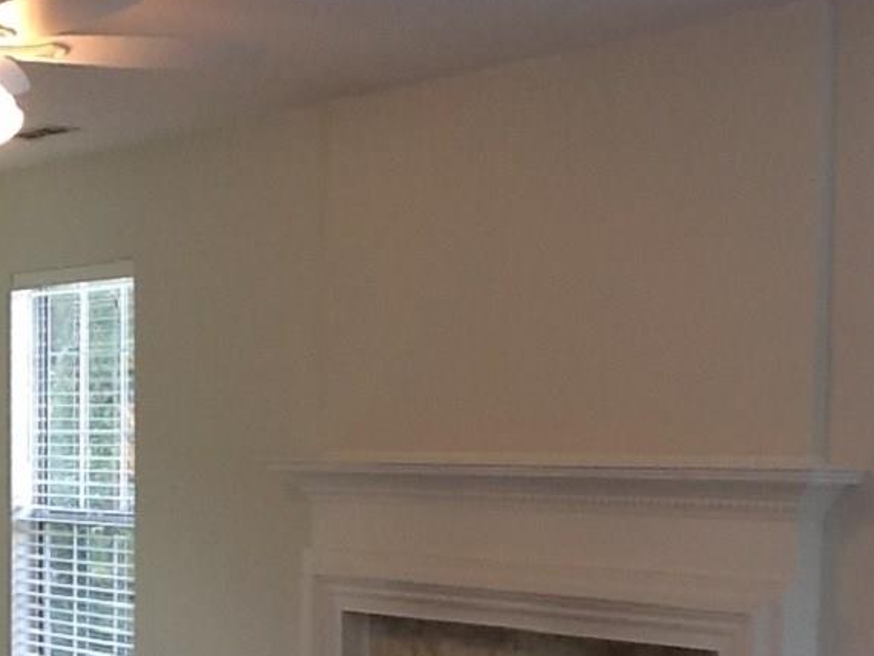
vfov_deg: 18.4
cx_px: 169
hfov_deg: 24.3
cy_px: 569
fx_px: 1995
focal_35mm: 79
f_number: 2.4
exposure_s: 1/40
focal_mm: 2.03
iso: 40
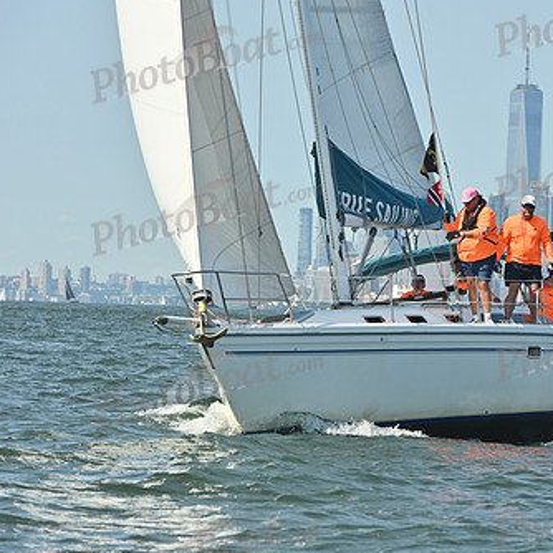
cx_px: 411
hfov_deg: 6.1
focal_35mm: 288
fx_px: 5205
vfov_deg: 6.1
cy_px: 276
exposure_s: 1/1250
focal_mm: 195
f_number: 8
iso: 320
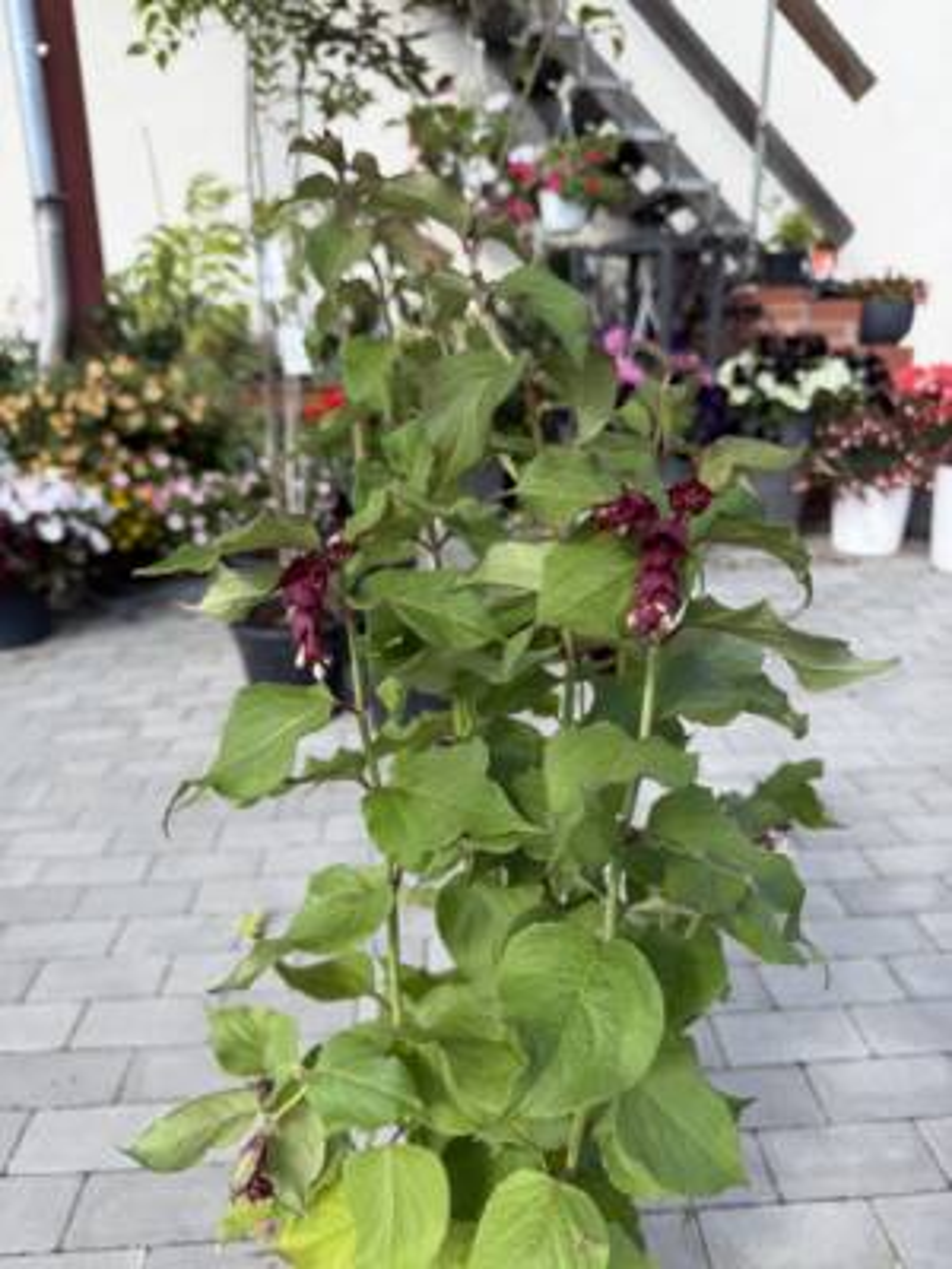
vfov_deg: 71.6
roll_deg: +0.3
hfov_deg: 56.8
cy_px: 634
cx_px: 476
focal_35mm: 24
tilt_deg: -19.4
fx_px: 880
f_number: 1.78
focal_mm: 6.76
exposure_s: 1/1653
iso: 80
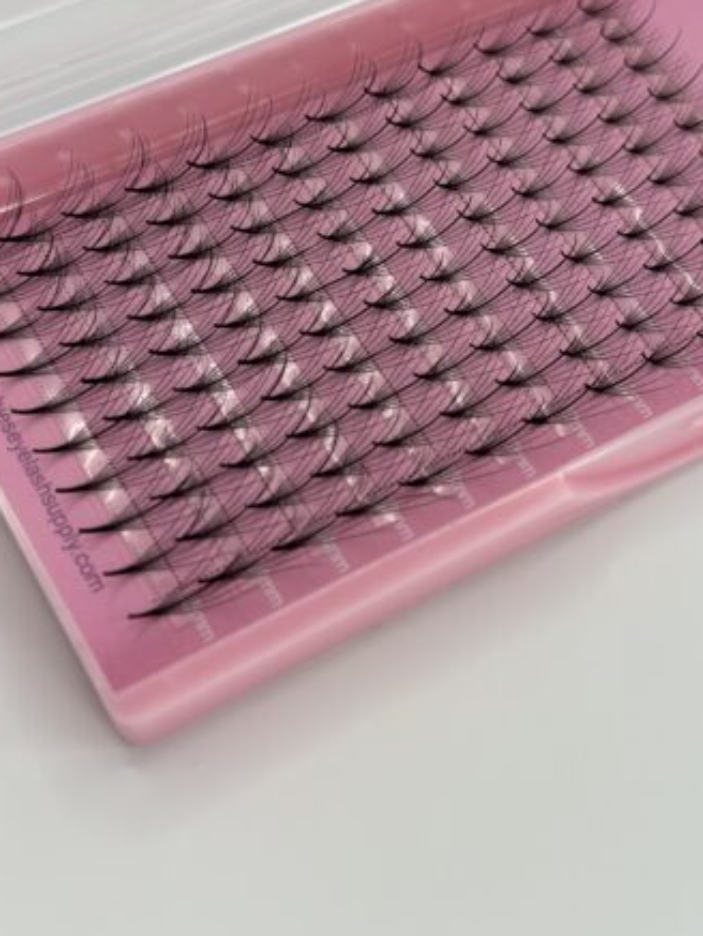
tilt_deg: -57.2
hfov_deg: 23.2
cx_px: 431
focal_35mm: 63
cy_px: 331
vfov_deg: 30.5
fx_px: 1705
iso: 80
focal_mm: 6.86
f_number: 1.78
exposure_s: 1/1120
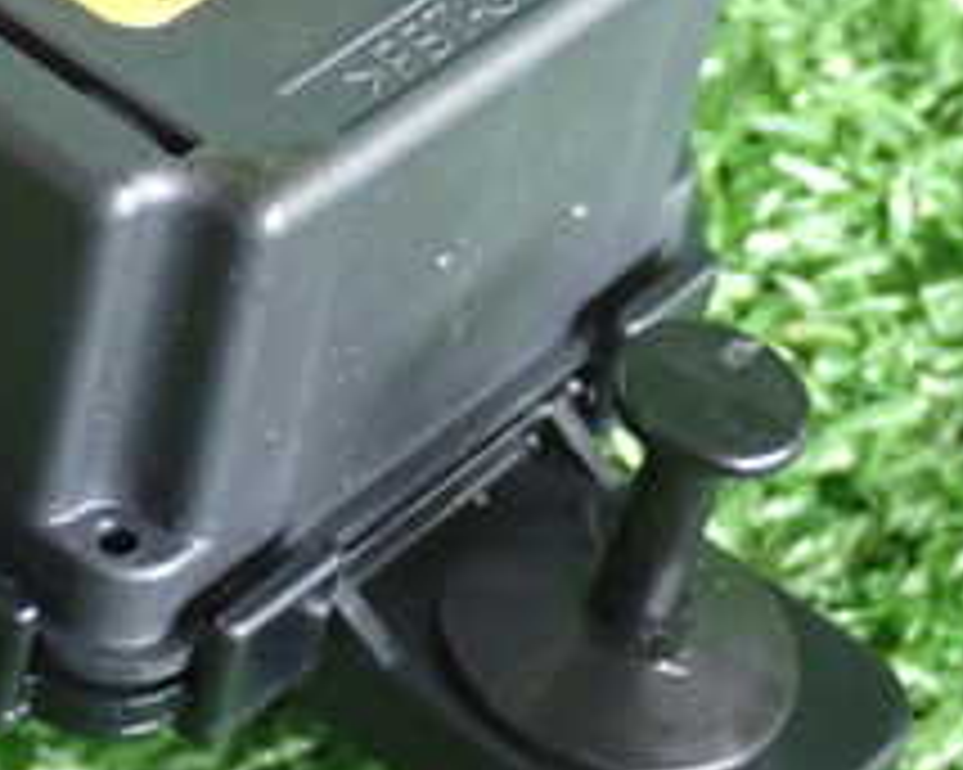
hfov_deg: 12.9
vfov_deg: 10.4
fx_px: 4216
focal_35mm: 148
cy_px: 63
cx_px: 68
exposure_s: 1/50
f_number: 3.3
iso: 500
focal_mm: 9.65
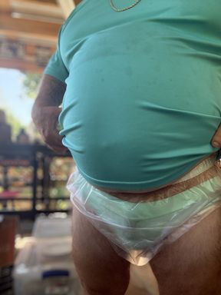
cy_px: 148
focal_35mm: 30
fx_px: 255
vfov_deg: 60.0
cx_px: 110
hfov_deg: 46.8
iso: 80
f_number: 1.9
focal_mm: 2.69
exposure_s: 1/190
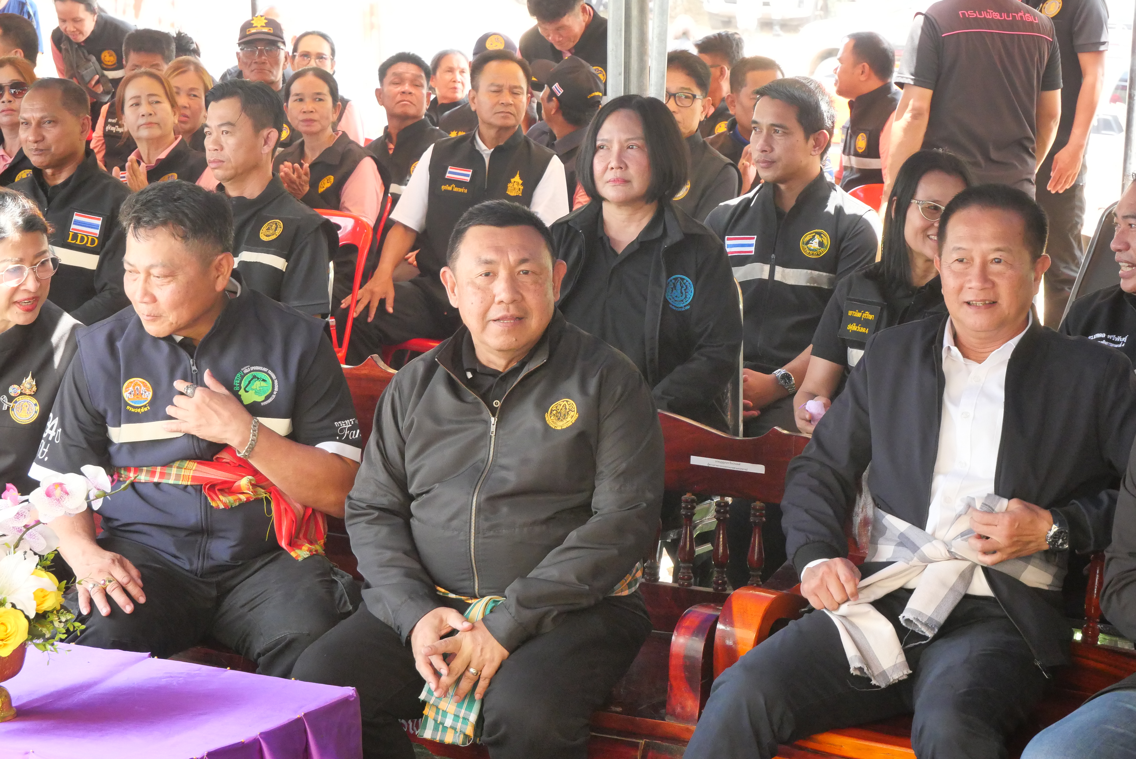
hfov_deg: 23.4
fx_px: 2747
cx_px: 568
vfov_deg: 15.7
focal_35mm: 87
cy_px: 380
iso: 3200
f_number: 6.3
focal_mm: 42
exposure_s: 1/250
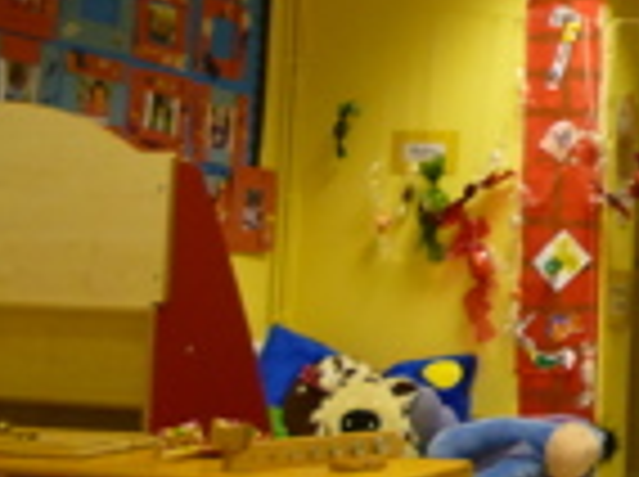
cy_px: 153
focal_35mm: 75
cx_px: 808
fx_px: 1382
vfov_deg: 19.5
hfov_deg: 23.3
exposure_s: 1/30
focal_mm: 4.4
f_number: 2.8
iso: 250
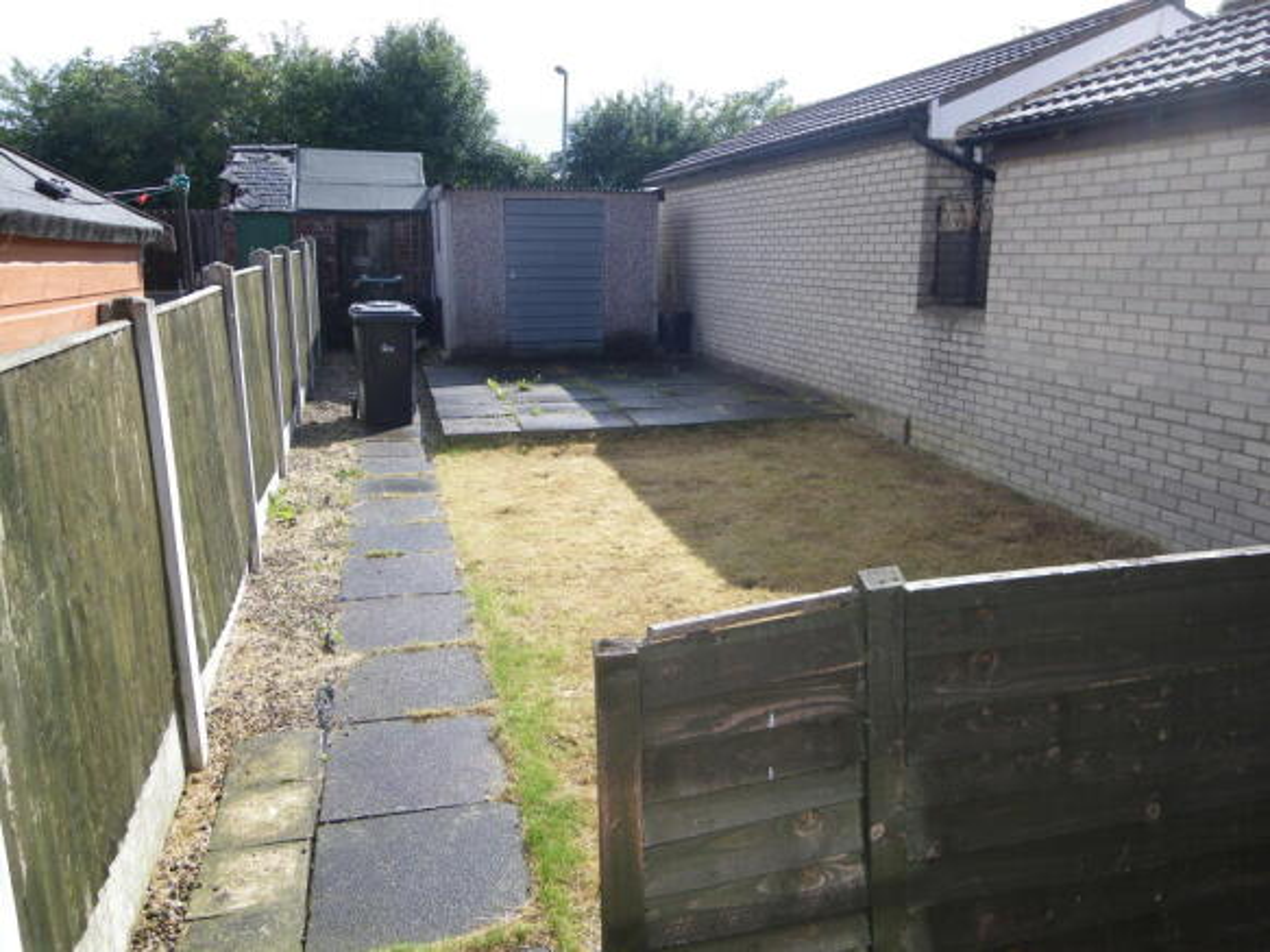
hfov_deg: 63.5
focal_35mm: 28
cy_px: 476
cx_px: 635
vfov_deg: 49.7
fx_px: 1027
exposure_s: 1/500
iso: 80
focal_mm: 4.9
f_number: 2.6
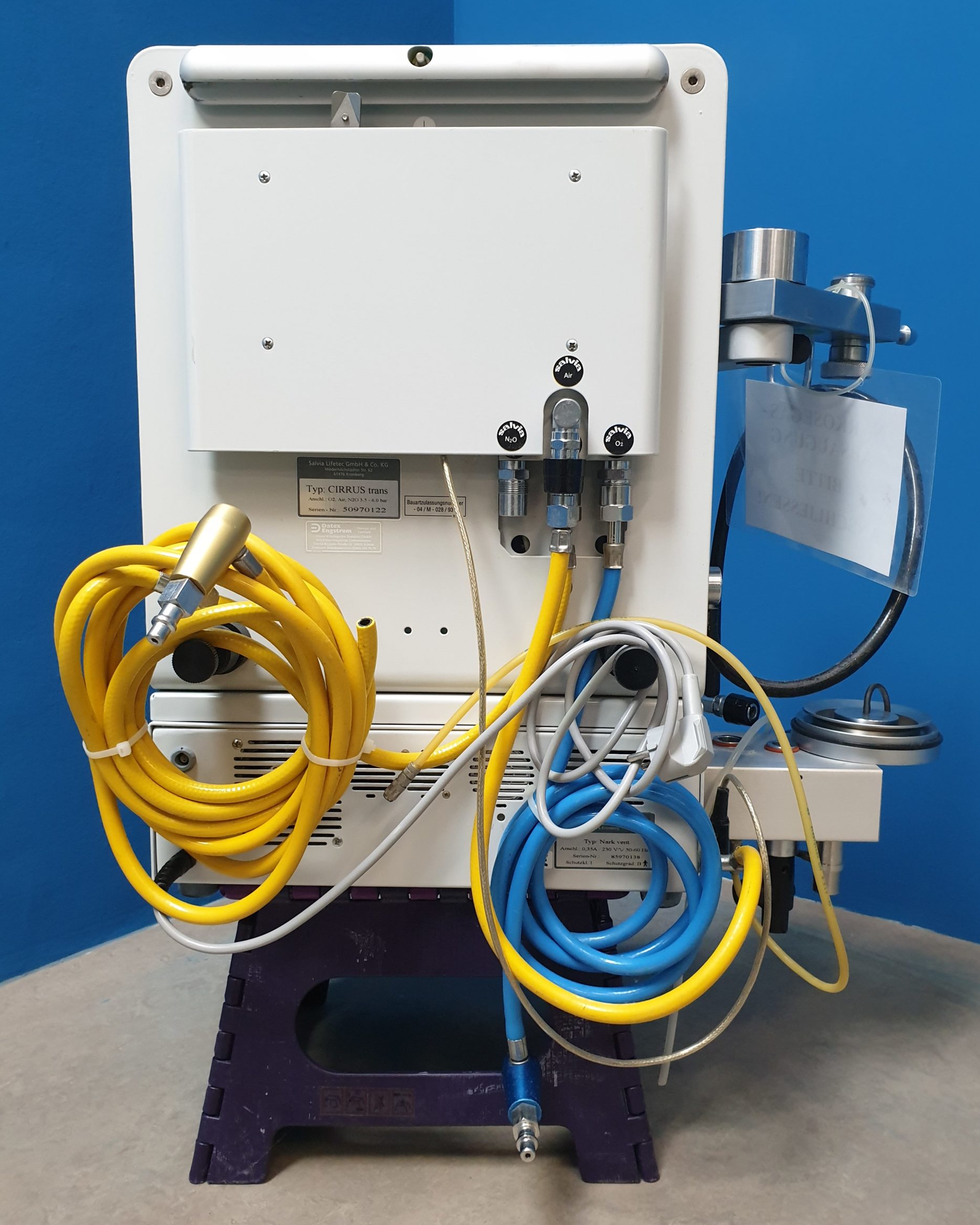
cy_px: 597
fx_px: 1015
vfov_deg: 62.2
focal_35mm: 28
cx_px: 505
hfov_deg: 51.5
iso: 400
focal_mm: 4.3
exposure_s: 1/50
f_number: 2.4
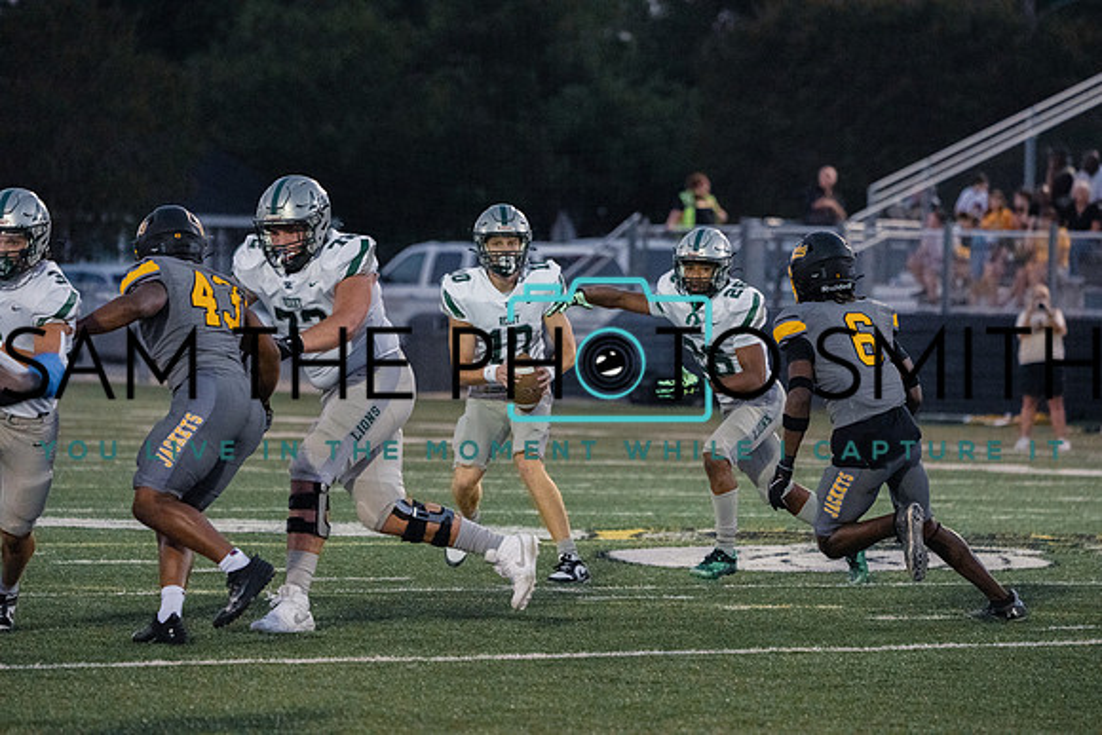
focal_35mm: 265
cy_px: 368
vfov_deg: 5.2
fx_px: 8113
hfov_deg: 7.8
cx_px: 551
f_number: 5.6
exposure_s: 1/1250
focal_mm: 265
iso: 12800
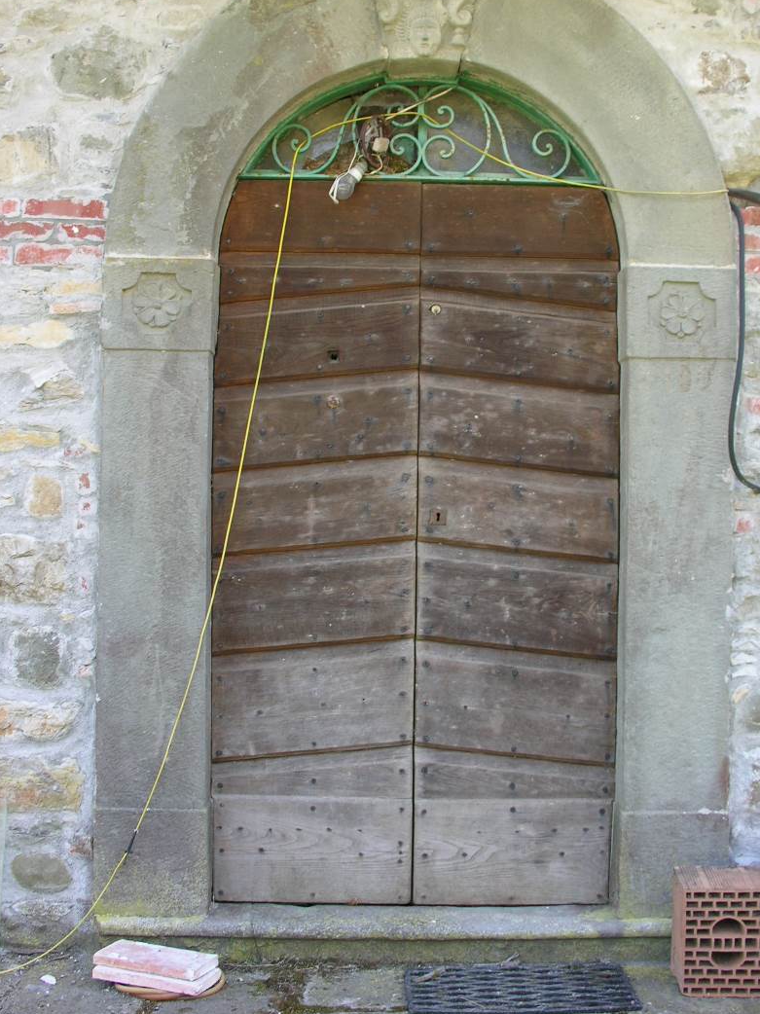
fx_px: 1259
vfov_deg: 43.8
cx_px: 402
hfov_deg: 33.6
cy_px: 440
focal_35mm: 43
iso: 50
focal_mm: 8.9
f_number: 3.2
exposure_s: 1/54.3
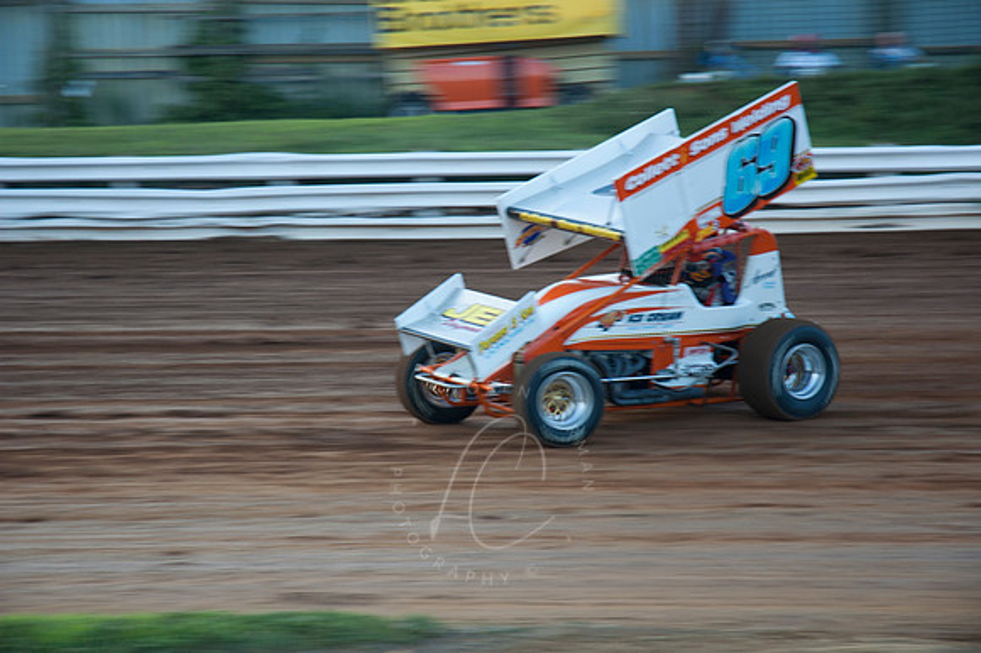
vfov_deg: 13.0
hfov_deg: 19.5
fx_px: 2860
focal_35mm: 105
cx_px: 490
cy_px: 326
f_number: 5
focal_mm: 70
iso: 200
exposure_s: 1/160
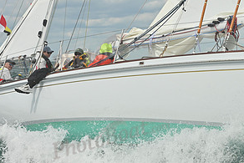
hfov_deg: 14.6
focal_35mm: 139
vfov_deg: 9.9
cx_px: 214
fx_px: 943
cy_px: 82
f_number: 9
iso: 320
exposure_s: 1/1250
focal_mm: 70
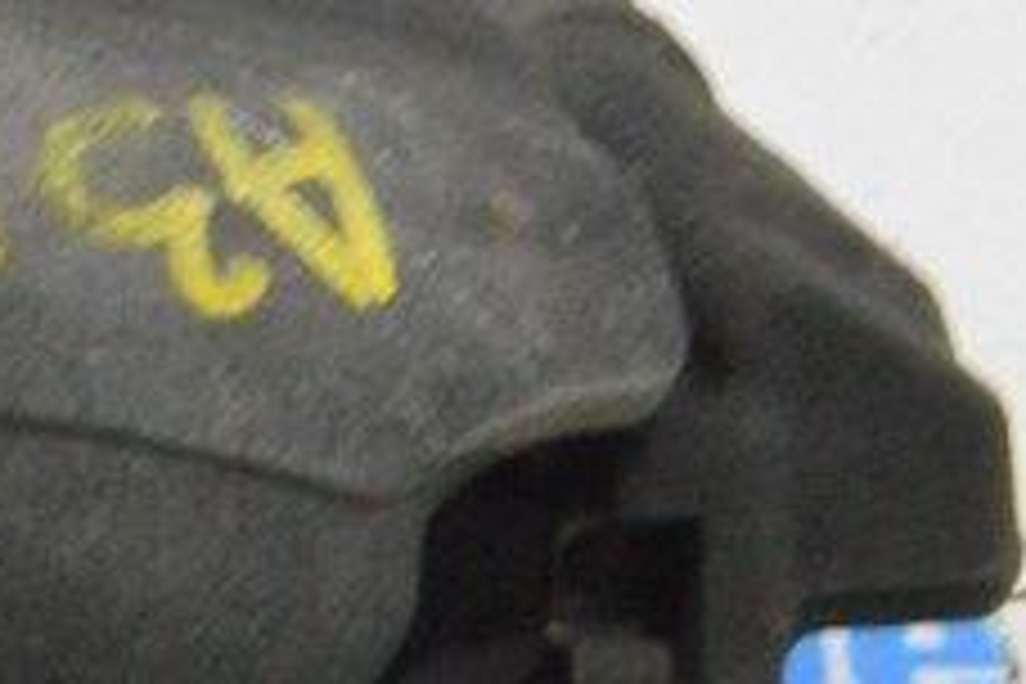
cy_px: 344
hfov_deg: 8.7
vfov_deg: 6.0
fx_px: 6526
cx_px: -747
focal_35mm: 229
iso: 6400
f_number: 20
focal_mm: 34
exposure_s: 1/15
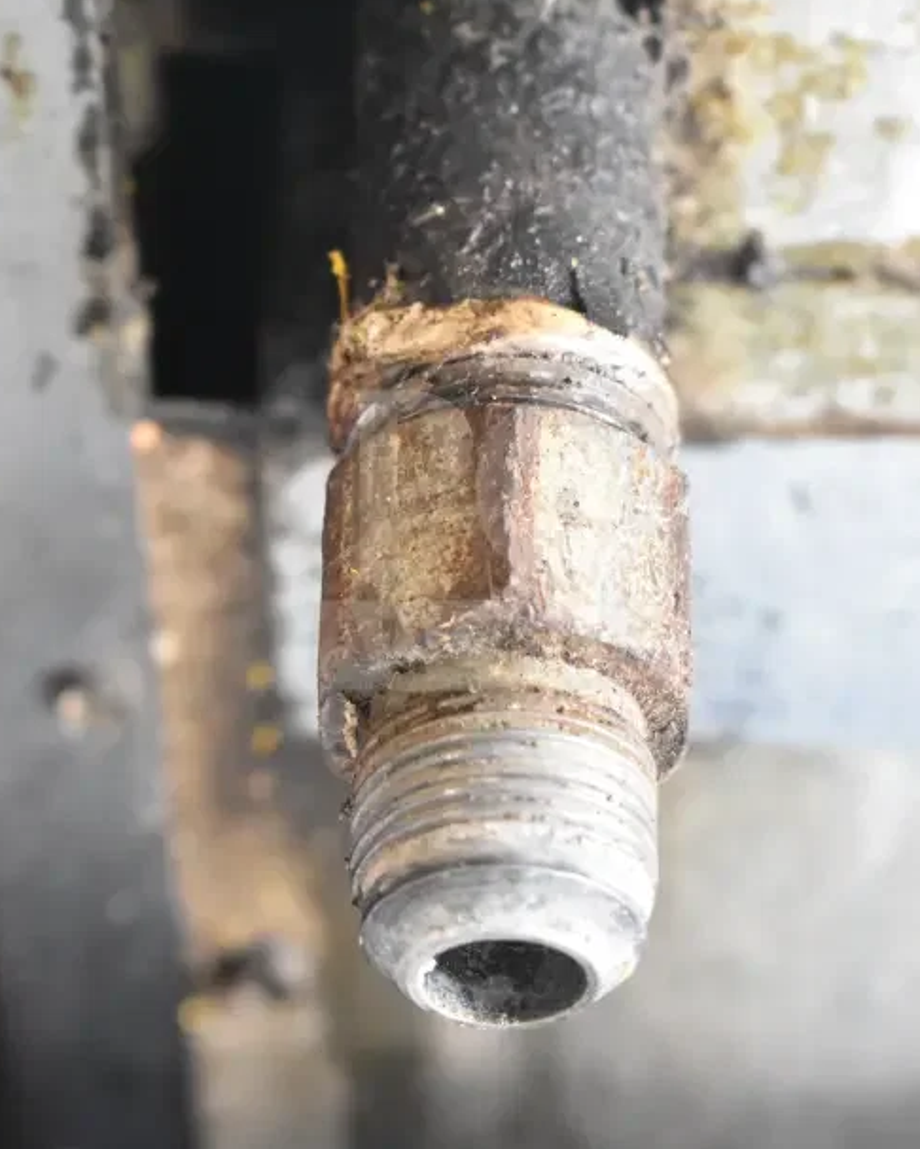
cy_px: 540
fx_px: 3970
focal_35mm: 117
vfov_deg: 16.5
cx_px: 521
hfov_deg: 13.2
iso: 6400
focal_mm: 55
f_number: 5.6
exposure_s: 1/125
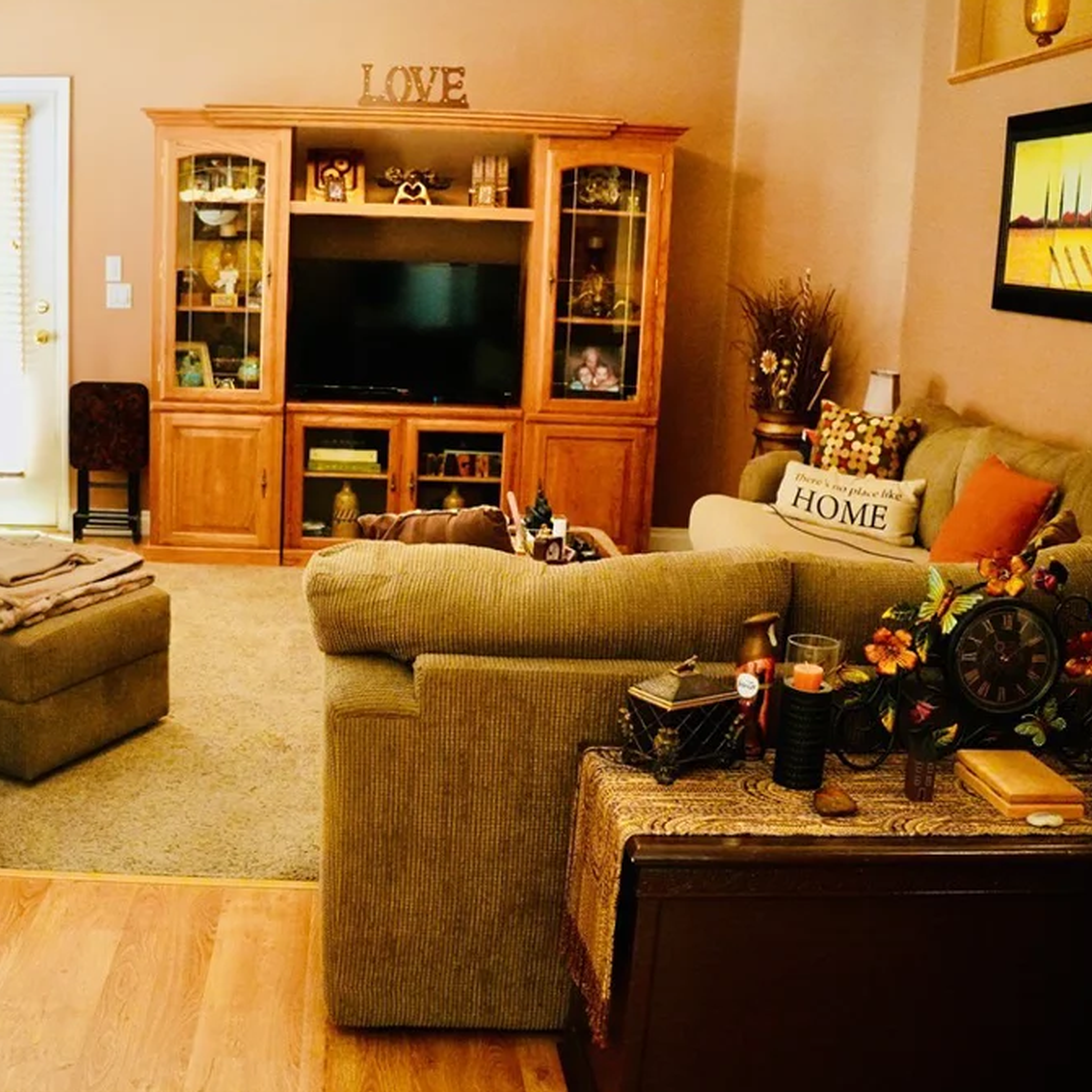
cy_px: 539
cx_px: 368
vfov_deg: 47.2
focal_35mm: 35
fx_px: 1249
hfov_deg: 46.5
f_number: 2.8
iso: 5000
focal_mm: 18
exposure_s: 1/160
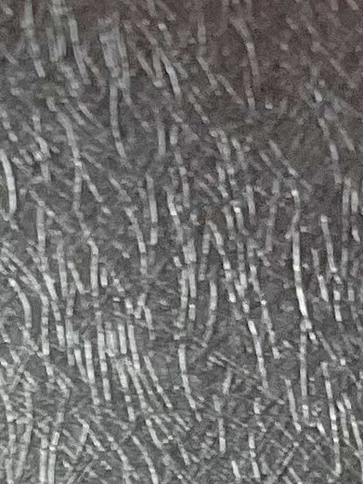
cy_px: 1510
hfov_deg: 7.3
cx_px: -83
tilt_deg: -63.2
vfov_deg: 8.2
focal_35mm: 201
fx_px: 2813
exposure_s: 1/121
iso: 100
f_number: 1.6
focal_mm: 4.2
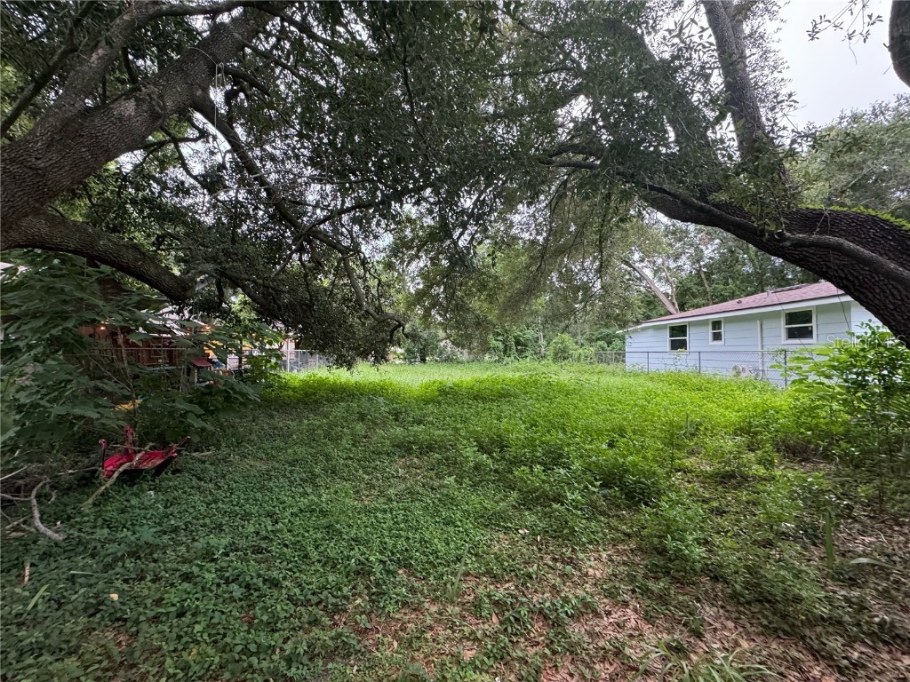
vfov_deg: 85.7
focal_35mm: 14
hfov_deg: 102.1
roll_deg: -0.3
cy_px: 341
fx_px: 368
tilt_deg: -0.1
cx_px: 455
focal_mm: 2.22
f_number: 2.2
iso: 320
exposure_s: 1/79
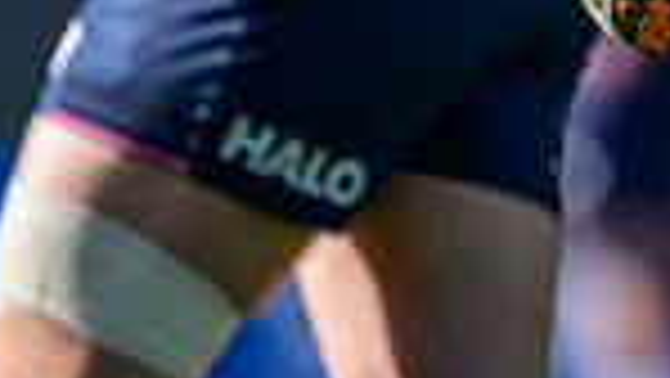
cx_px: 815
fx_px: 47833
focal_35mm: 2691
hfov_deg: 0.8
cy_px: -512
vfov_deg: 0.5
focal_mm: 560
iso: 500
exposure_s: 1/2000
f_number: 4
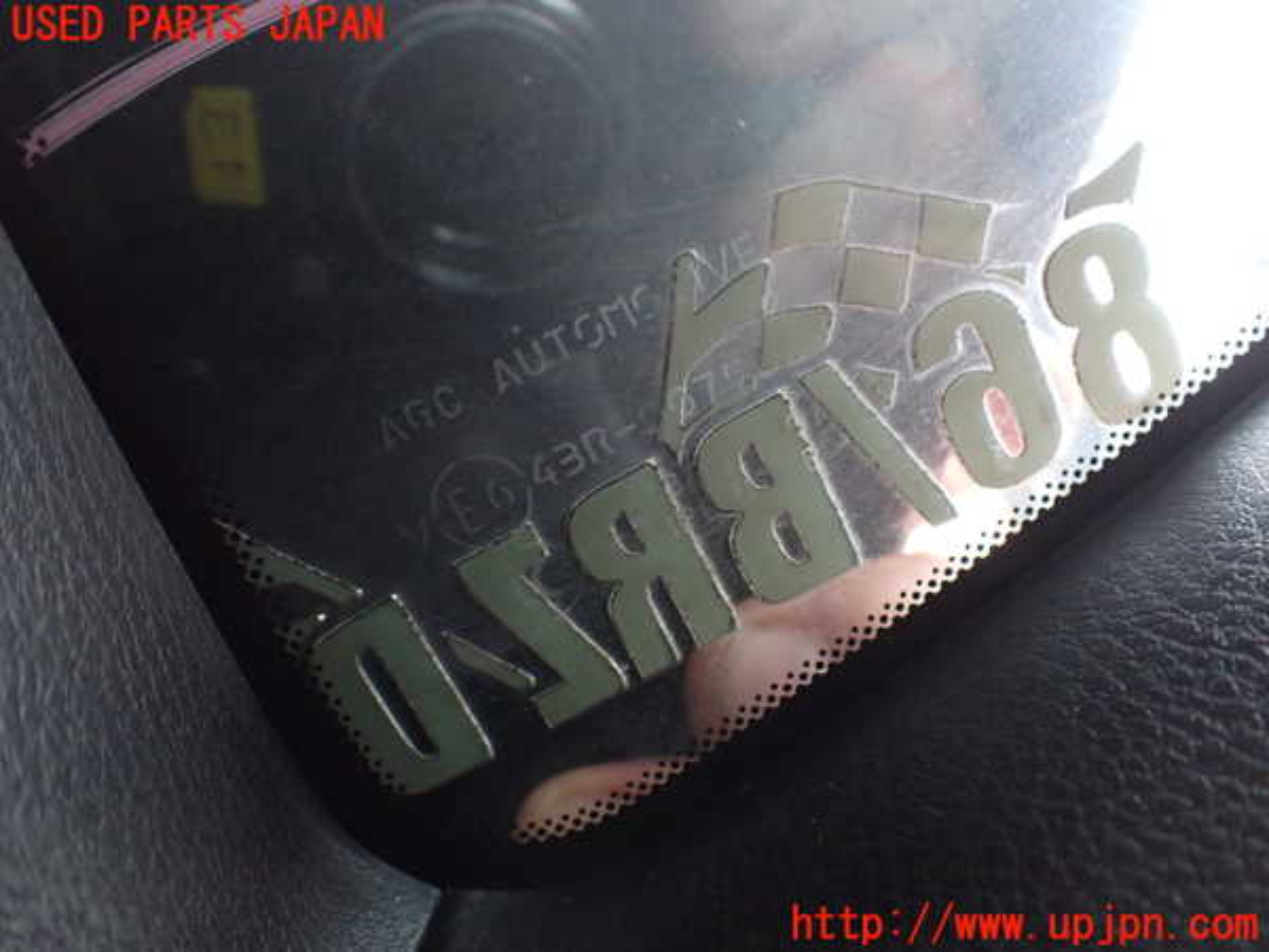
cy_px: 476
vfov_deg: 46.8
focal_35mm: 30
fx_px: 1100
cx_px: 634
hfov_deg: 60.0
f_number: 2.3
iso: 800
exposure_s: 1/100
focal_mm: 5.4
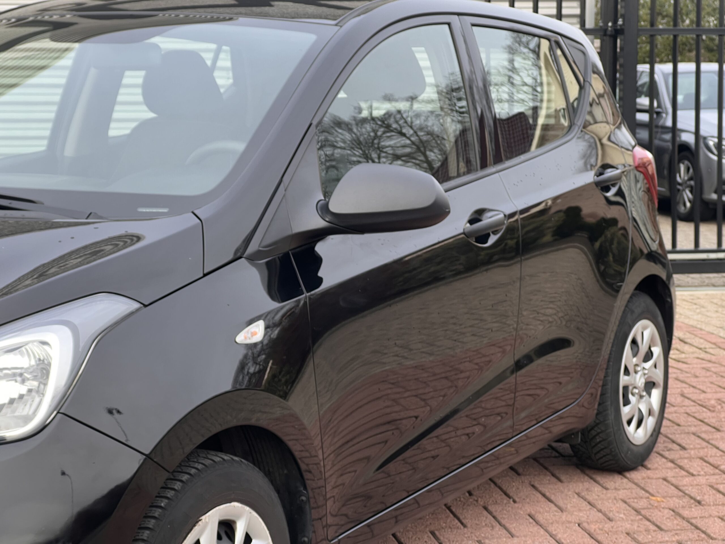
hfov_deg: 25.3
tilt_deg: -6.5
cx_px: 362
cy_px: 272
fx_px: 1613
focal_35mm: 77
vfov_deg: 19.1
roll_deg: +1.0
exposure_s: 1/99
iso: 80
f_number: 2.8
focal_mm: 9
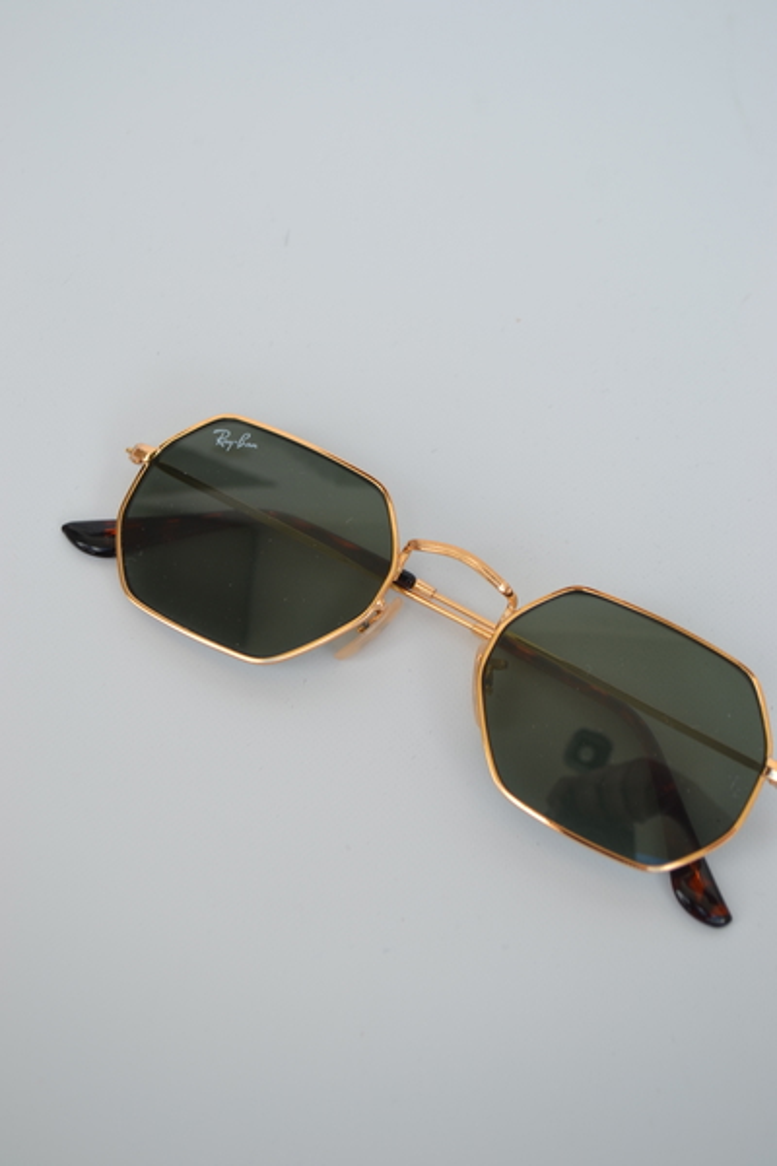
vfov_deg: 33.4
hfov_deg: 22.6
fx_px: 1942
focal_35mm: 60
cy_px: 583
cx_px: 388
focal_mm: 40
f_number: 6.3
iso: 100
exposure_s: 1/100
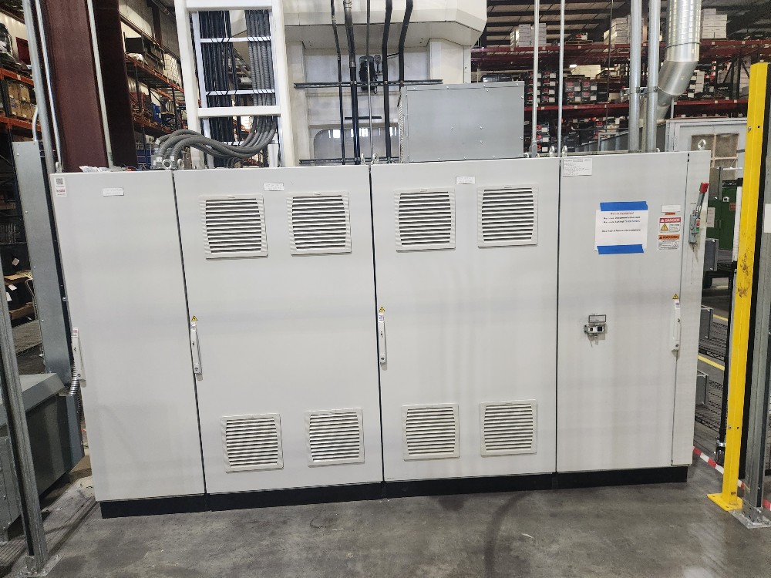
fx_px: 512
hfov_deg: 73.9
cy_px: 289
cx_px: 386
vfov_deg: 58.9
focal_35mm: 23
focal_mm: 5.4
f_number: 1.8
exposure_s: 1/120
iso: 800
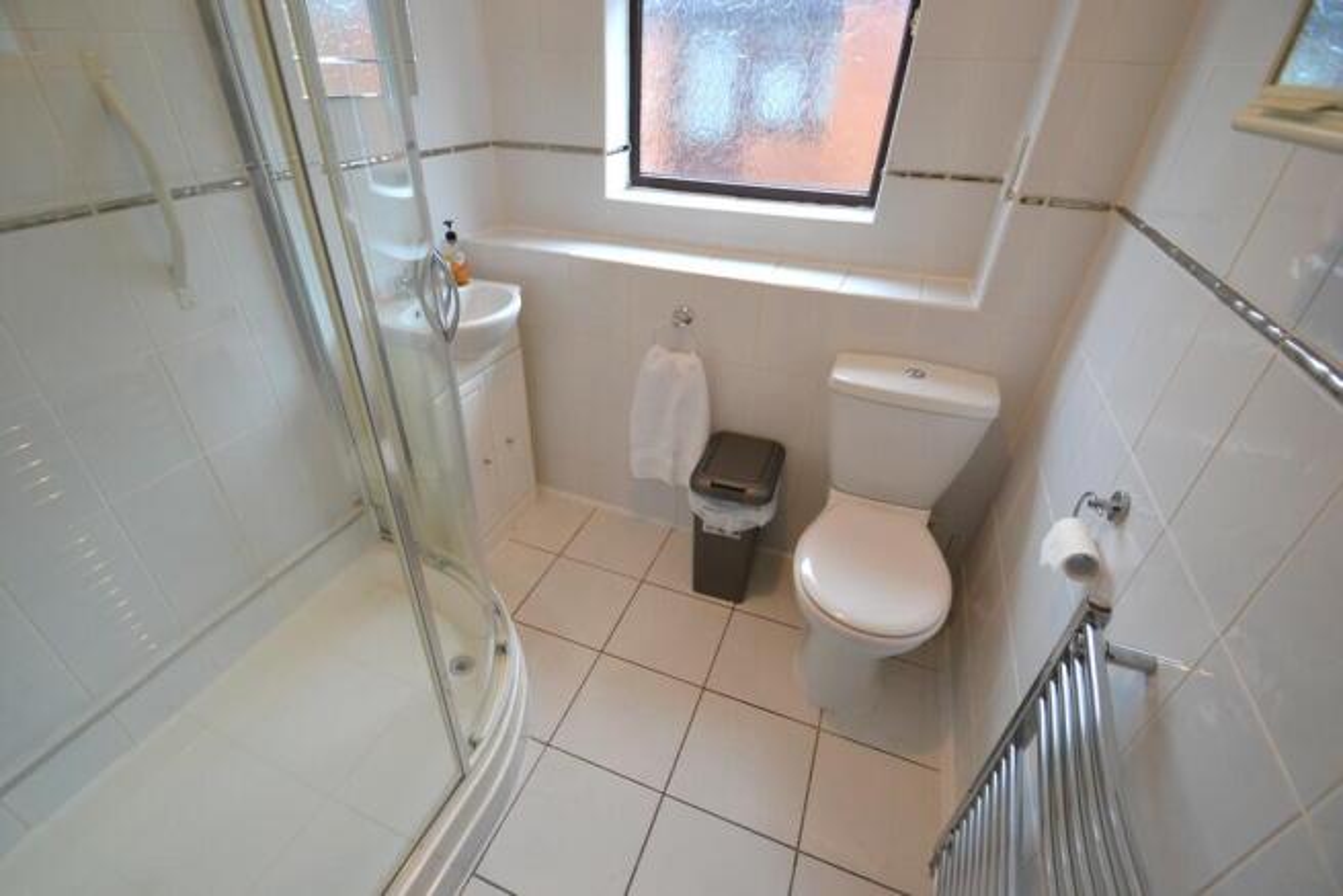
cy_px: 448
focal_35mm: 15
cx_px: 672
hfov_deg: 100.4
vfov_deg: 77.4
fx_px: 560
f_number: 3.5
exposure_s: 1/60
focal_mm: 10
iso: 800
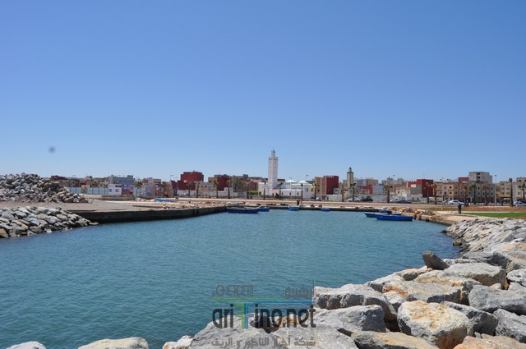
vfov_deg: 47.8
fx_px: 394
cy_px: 174
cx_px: 263
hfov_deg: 67.4
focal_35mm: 27
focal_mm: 18
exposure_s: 1/500
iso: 200
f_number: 10
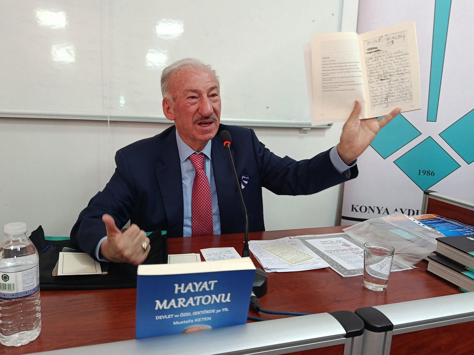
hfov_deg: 71.6
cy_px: 178
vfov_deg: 56.8
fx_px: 329
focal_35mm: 24
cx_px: 237
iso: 640
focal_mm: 5.24
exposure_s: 1/50
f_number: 1.7
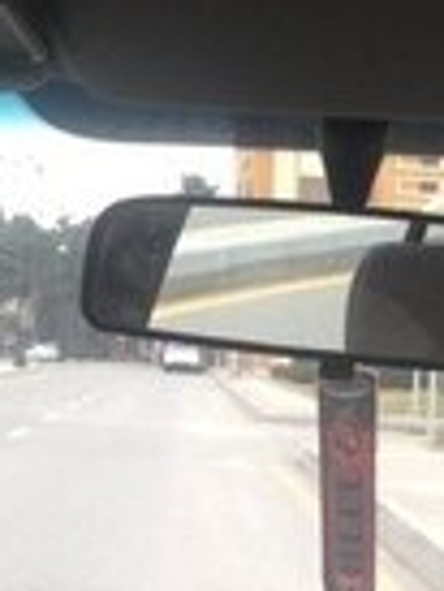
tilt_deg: -14.0
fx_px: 2169
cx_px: 366
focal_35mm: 127
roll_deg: +0.7
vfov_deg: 14.3
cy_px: 949
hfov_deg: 11.6
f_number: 2.4
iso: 64
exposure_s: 1/60
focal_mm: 4.28
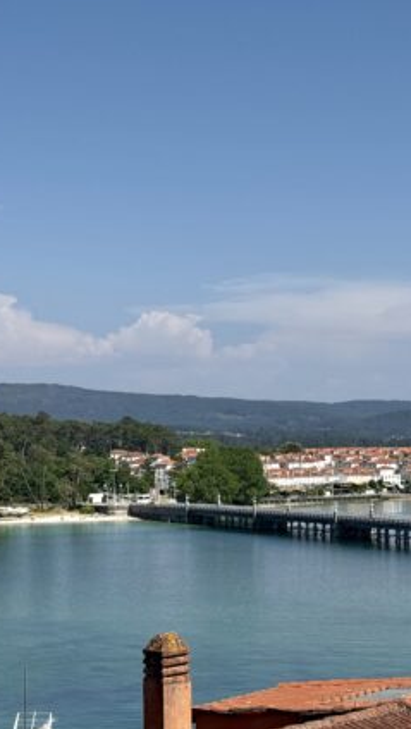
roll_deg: +0.4
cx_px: 189
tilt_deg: +3.0
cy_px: 359
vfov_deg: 28.6
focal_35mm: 74
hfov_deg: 16.3
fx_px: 1431
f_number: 1.78
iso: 80
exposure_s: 1/9901
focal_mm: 6.76
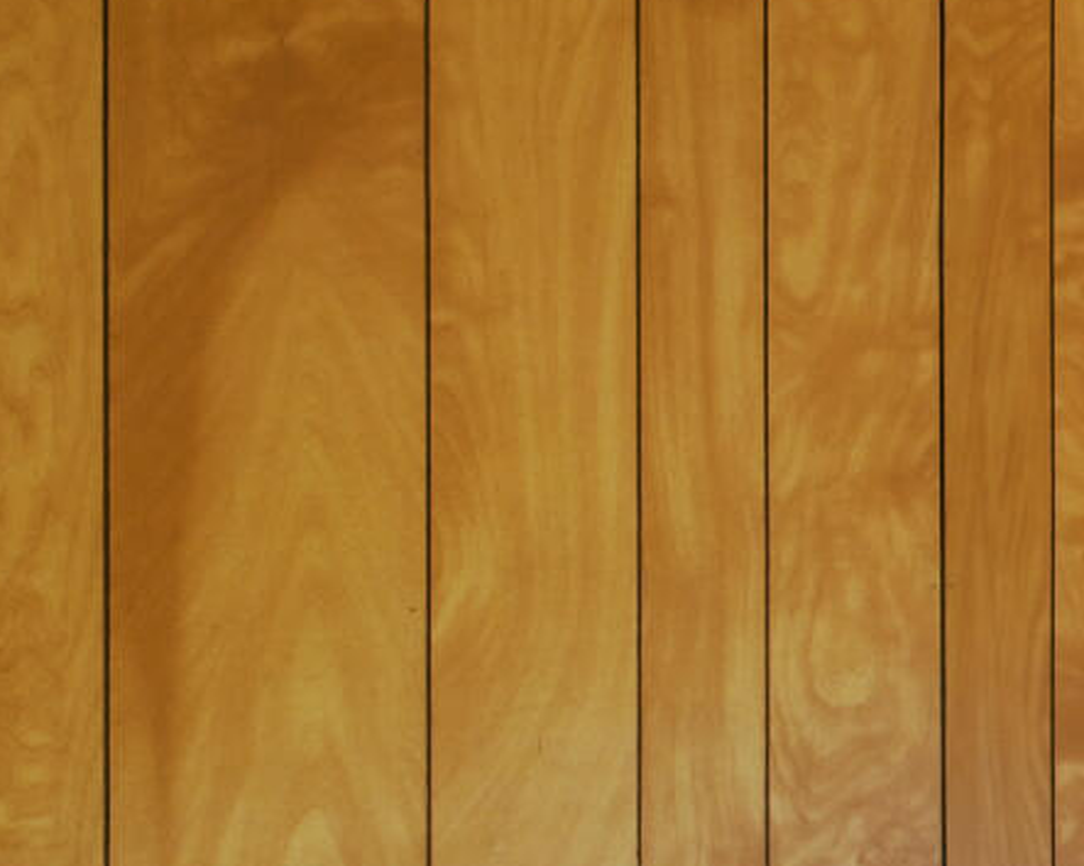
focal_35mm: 89
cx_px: 3113
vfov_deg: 17.0
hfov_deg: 12.1
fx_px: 2854
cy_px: 100
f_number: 8
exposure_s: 1/5
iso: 500
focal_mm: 14
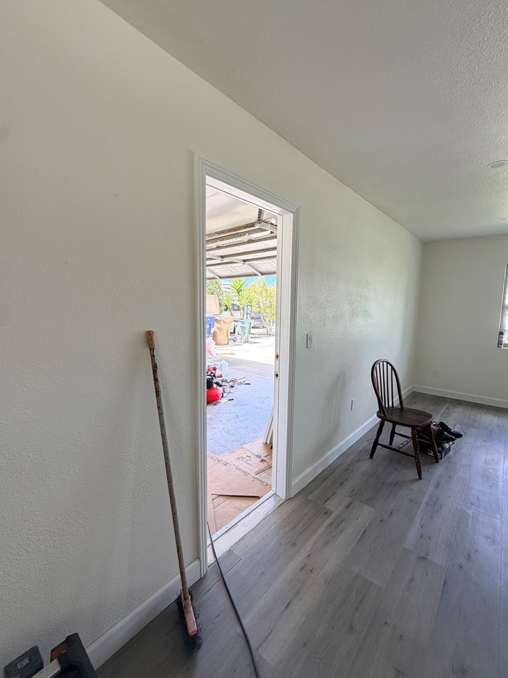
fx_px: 294
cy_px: 340
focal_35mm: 15
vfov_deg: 98.2
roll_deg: -0.4
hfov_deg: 81.7
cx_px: 251
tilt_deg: -7.0
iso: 80
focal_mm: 2.22
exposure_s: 1/121
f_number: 2.2
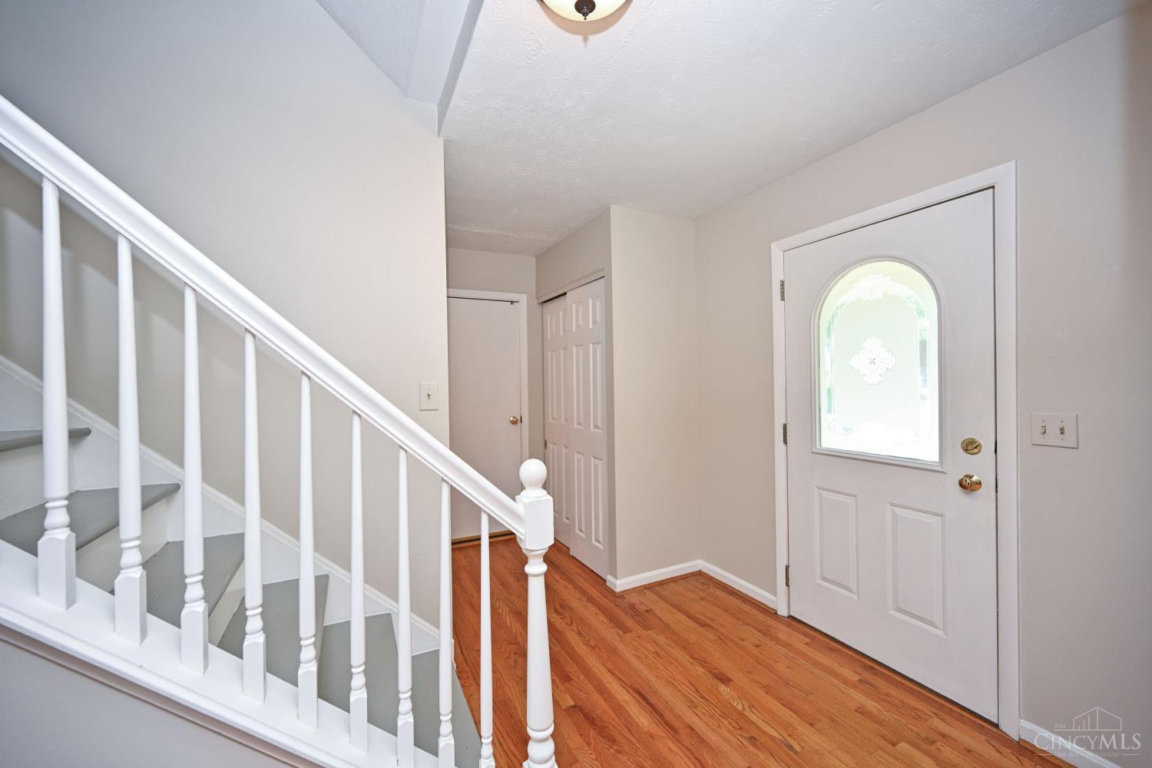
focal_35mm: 14
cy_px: 384
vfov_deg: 81.2
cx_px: 576
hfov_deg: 104.3
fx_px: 448
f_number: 4
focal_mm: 14
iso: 200
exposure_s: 1/60
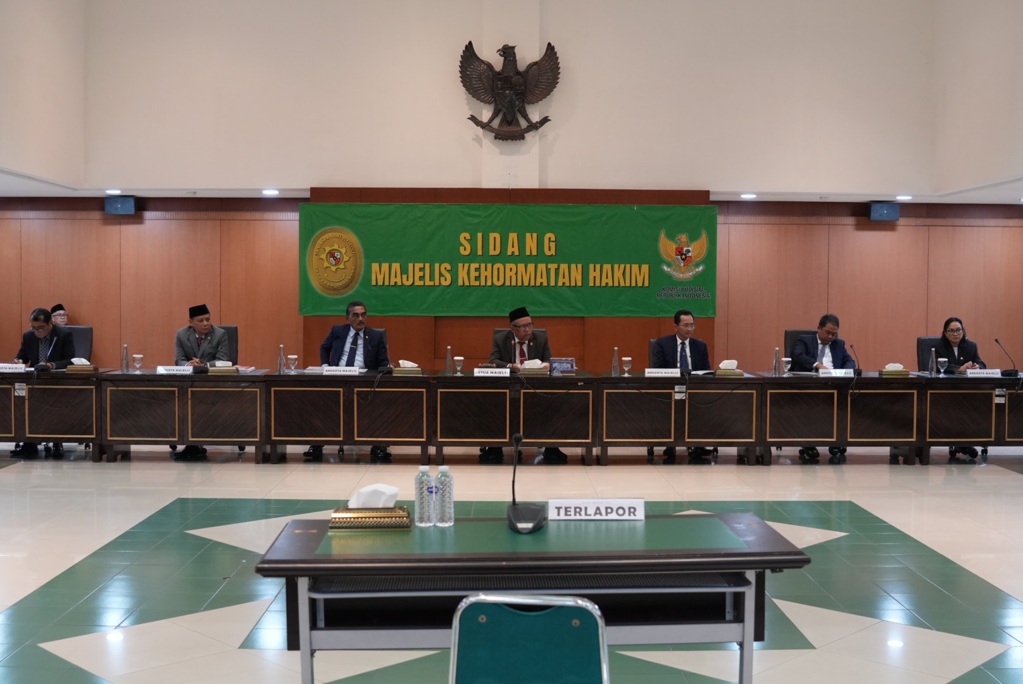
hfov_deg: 49.5
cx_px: 512
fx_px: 1109
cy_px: 342
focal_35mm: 39
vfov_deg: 34.3
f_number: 4
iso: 1600
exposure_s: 1/80
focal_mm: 26
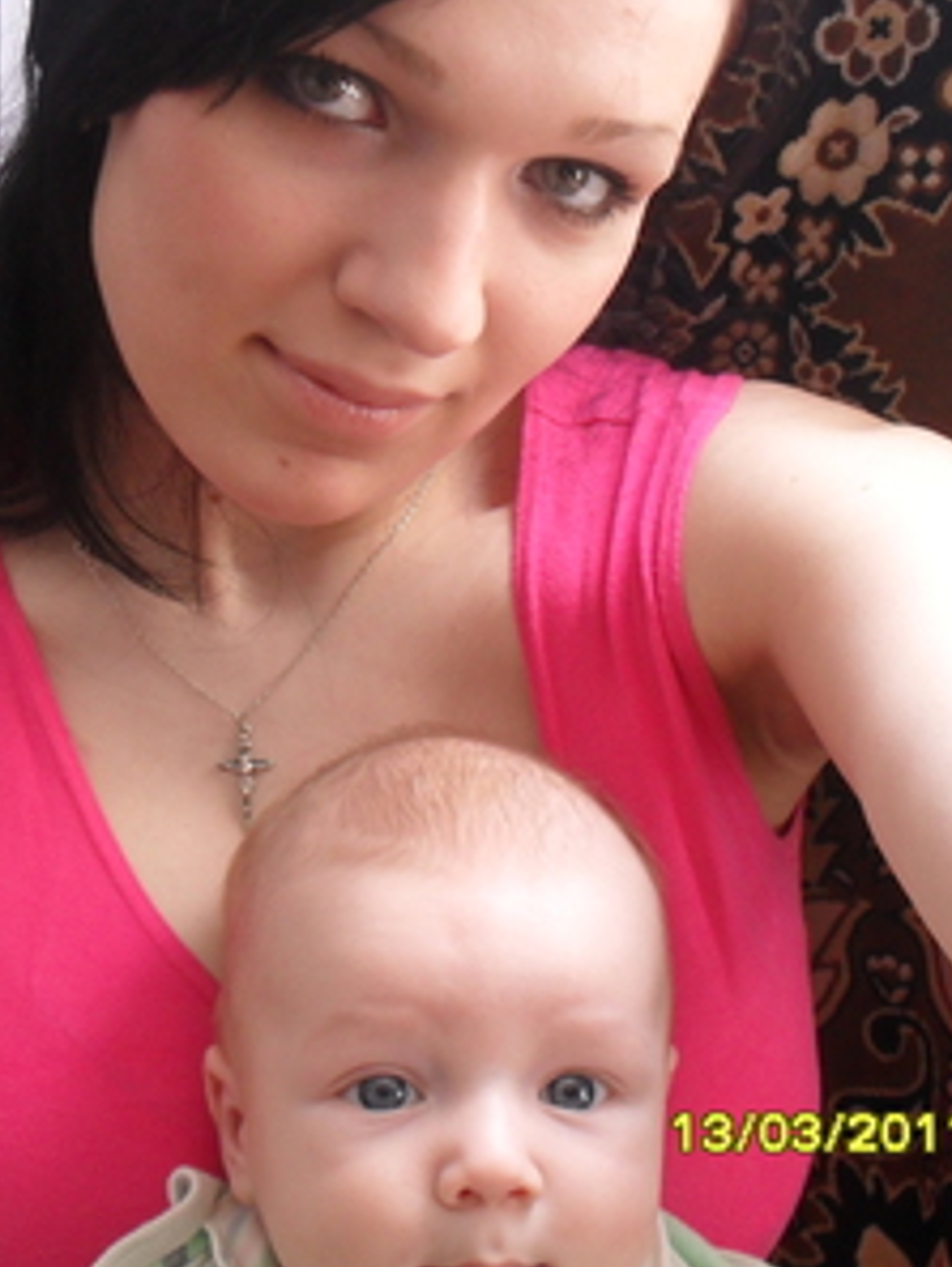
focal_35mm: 53
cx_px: 363
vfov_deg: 36.1
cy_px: 550
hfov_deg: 27.5
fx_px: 1942
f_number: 3.2
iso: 200
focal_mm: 6.3
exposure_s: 1/30
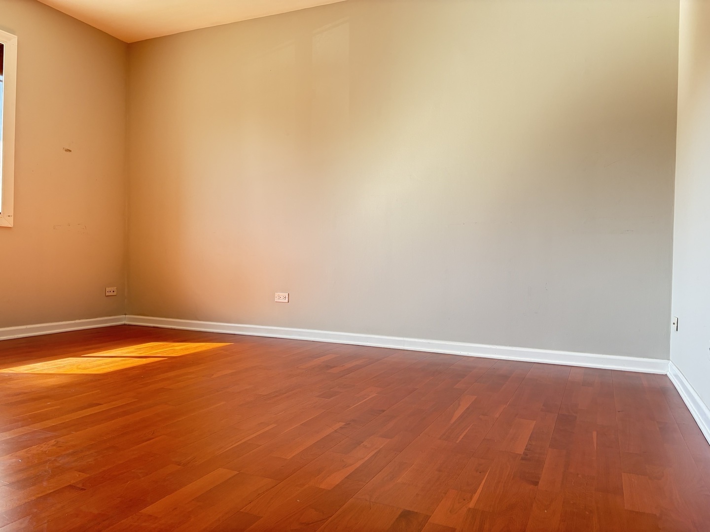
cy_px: 266
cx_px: 355
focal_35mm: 26
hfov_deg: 67.3
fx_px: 533
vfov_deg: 53.1
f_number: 1.6
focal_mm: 5.96
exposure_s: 1/60
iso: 125
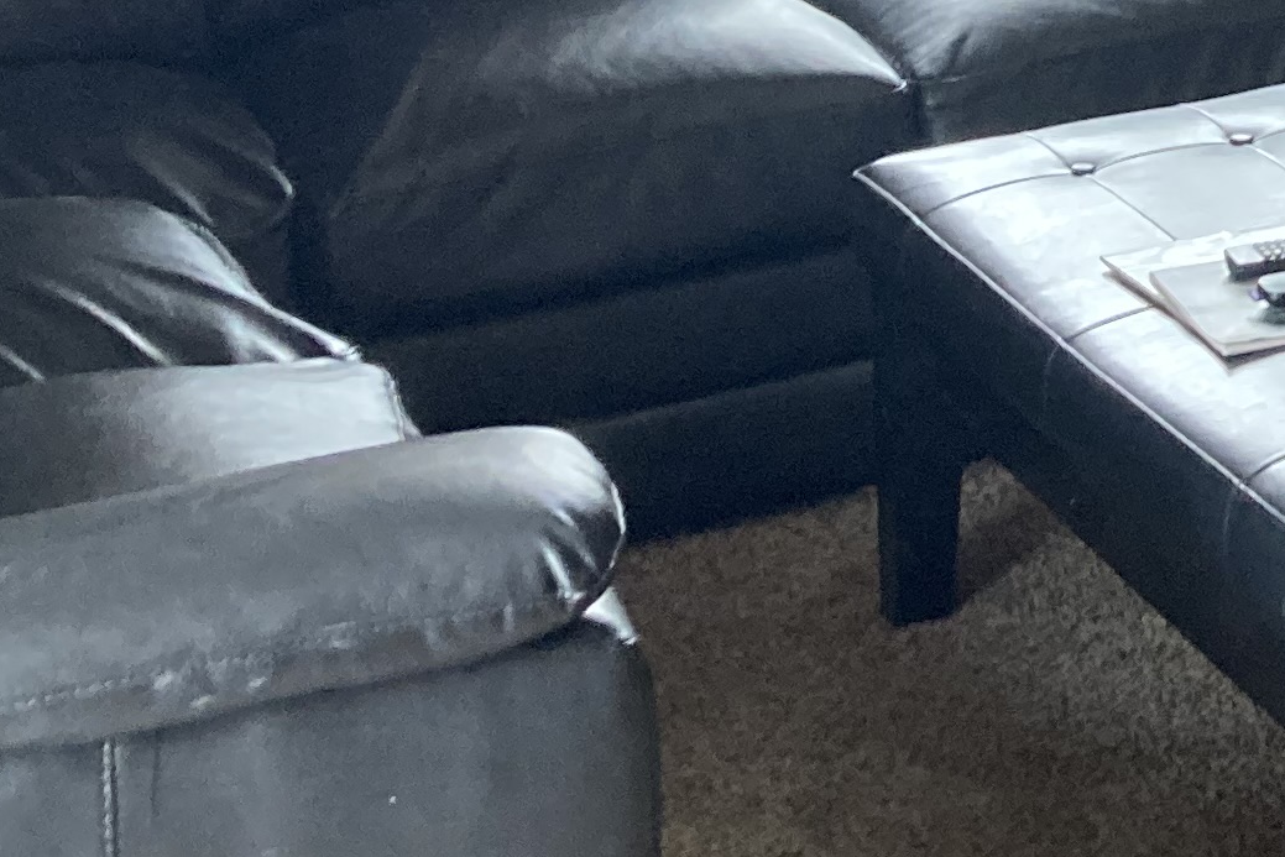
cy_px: -743
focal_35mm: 113
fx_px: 4034
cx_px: 2130
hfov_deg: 16.0
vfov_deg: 11.2
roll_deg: +0.5
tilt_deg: -3.2
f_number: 1.8
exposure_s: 1/60
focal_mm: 3.99
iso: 250
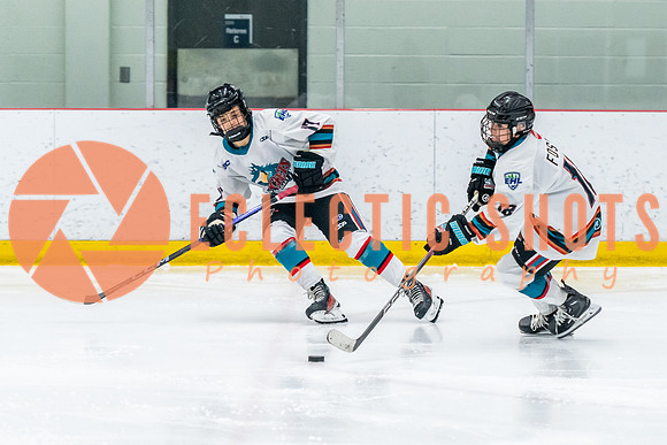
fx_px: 3912
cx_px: 544
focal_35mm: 211
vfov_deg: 6.5
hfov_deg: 9.7
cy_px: 235
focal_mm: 125
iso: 4000
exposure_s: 1/800
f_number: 2.8
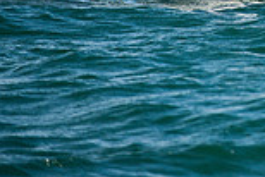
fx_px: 5695
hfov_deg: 2.7
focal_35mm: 773
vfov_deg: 1.8
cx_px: 484
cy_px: -146
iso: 320
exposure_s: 1/2000
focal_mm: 200
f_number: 5
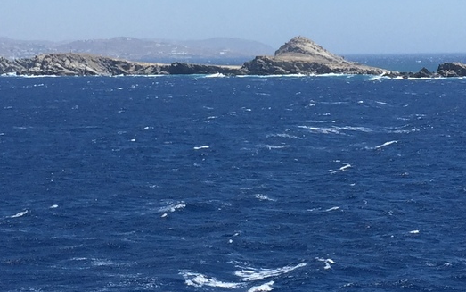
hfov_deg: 22.1
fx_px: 1194
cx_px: 273
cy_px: -8
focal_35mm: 94
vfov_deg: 13.7
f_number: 2.2
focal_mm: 4.15
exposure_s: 1/1980
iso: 32
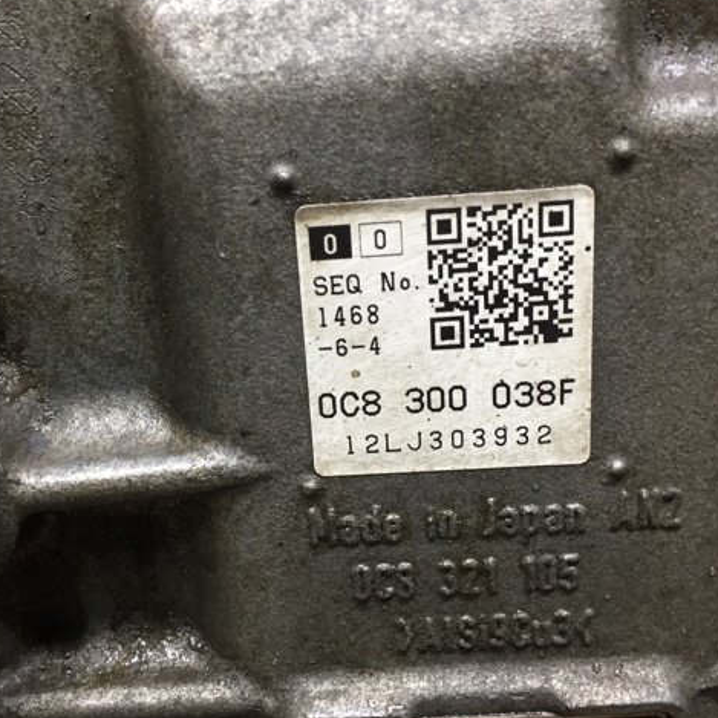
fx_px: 821
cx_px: 334
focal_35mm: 35
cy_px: 357
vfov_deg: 47.2
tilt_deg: -21.1
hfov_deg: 47.2
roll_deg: -5.2
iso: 100
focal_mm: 4.15
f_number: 2.2
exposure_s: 1/33
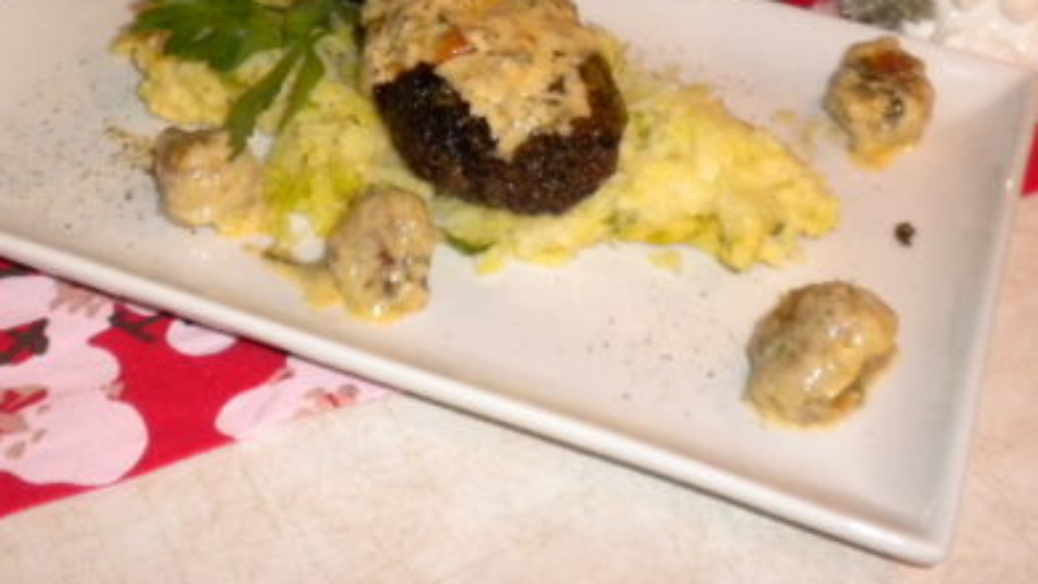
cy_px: -13
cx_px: 478
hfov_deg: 31.9
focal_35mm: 66
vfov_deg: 17.8
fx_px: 1817
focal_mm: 6.6
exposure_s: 1/30
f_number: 3.5
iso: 400
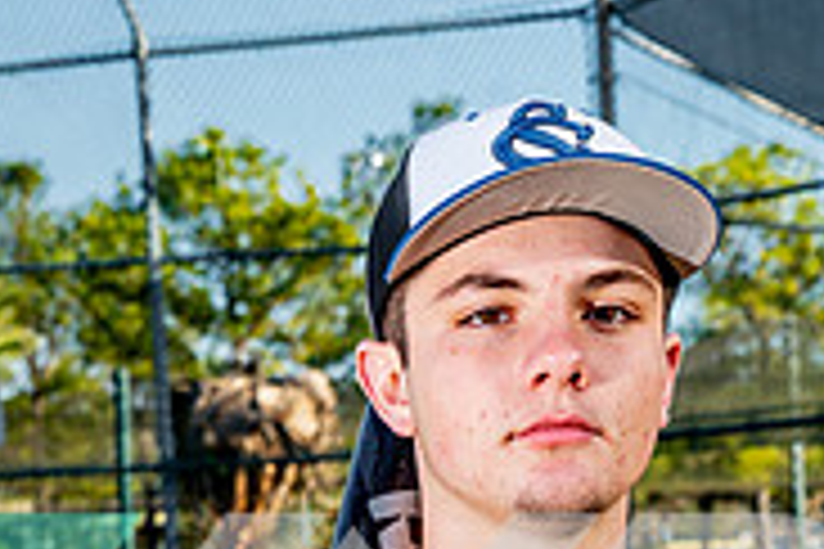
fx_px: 3158
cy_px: 972
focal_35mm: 138
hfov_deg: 14.8
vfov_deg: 9.5
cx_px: 545
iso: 125
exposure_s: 1/200
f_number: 7.1
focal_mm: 56
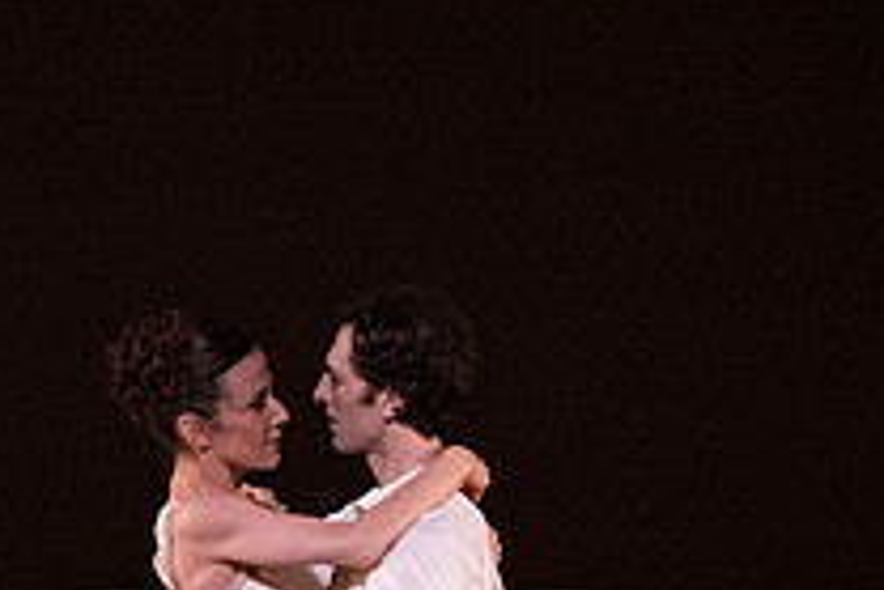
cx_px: 85
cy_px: 800
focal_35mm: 982
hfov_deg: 2.1
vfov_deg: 1.4
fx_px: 24130
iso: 20000
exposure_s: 1/400
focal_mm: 352
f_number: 7.1
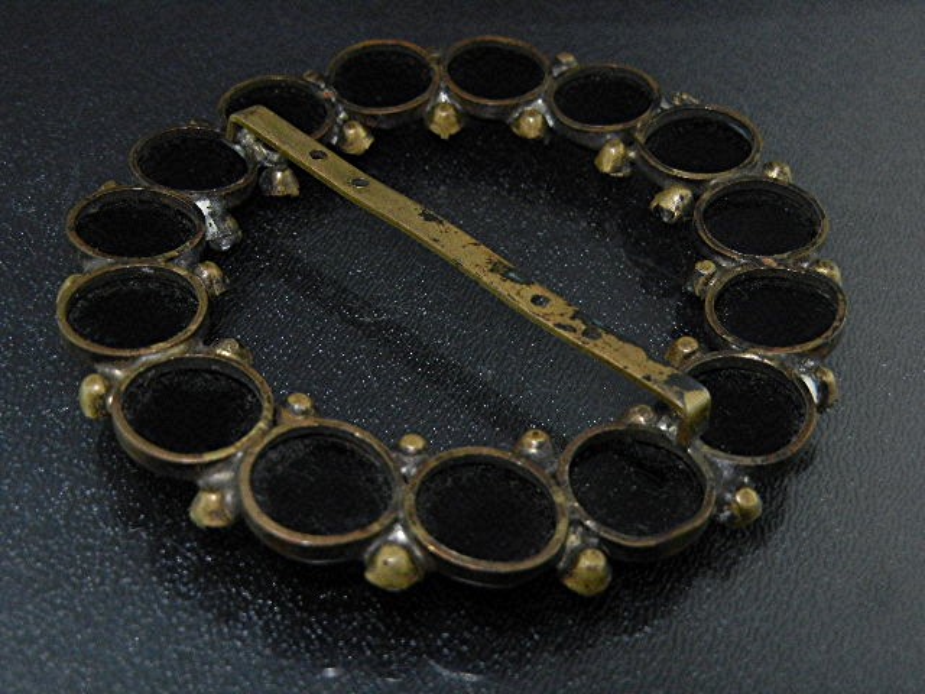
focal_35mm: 45
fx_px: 1202
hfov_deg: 42.1
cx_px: 462
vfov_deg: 32.2
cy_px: 347
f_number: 7.6
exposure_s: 1/30
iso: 800
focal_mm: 8.1
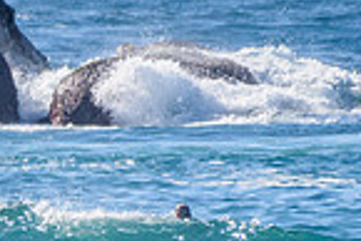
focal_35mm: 2455
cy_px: 252
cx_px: -371
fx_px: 24642
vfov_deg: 0.6
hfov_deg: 0.8
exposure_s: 1/4000
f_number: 5.6
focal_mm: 500
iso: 250
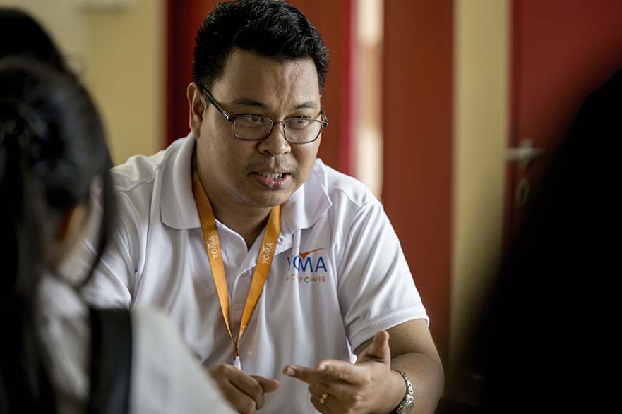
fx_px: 2729
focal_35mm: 158
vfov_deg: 8.7
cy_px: 207
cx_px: 298
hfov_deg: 13.0
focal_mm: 145
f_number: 2.8
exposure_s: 1/200
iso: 500
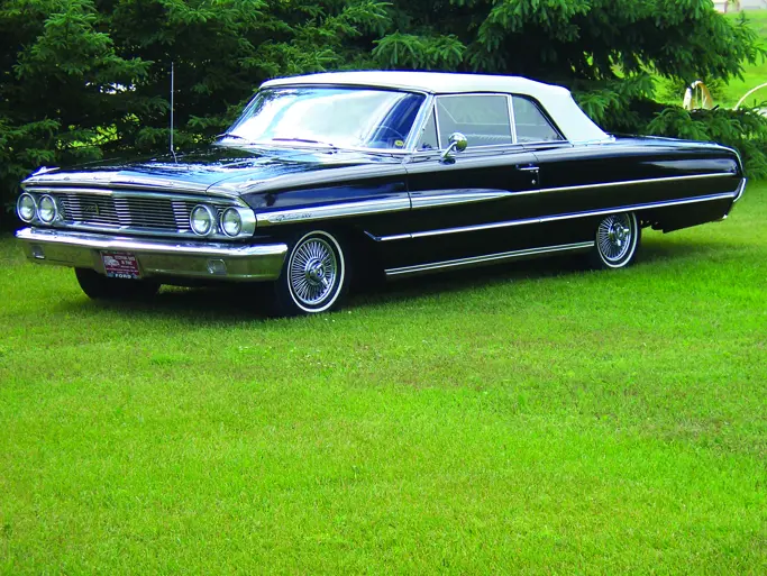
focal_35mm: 100
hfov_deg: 19.6
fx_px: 2217
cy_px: 288
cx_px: 384
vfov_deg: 14.8
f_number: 4.9
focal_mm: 16.6
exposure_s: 1/125
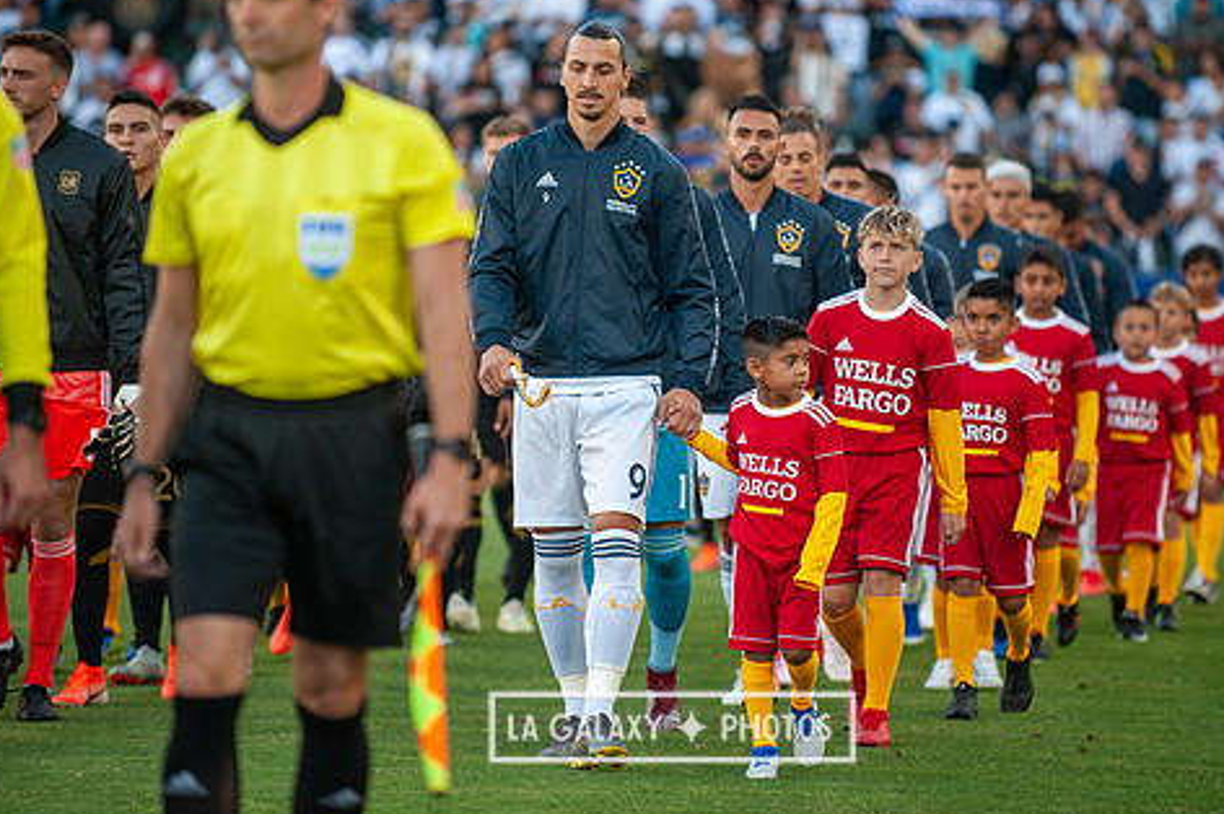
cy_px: 337
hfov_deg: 8.4
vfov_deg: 5.6
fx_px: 8358
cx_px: 672
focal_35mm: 246
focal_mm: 200
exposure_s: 1/800
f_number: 2.8
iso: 800
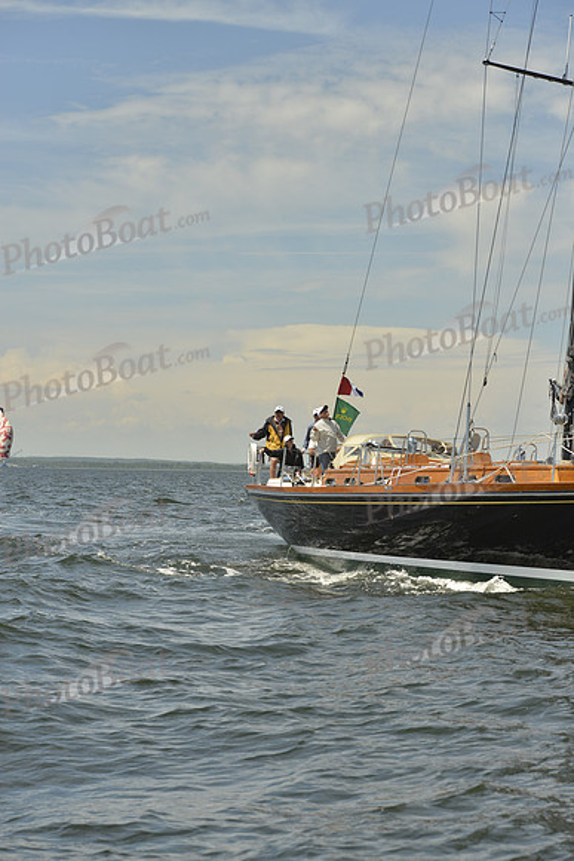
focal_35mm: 80
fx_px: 1912
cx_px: 287
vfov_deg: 25.4
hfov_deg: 17.1
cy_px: 430
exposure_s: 1/1600
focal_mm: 80
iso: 280
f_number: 8
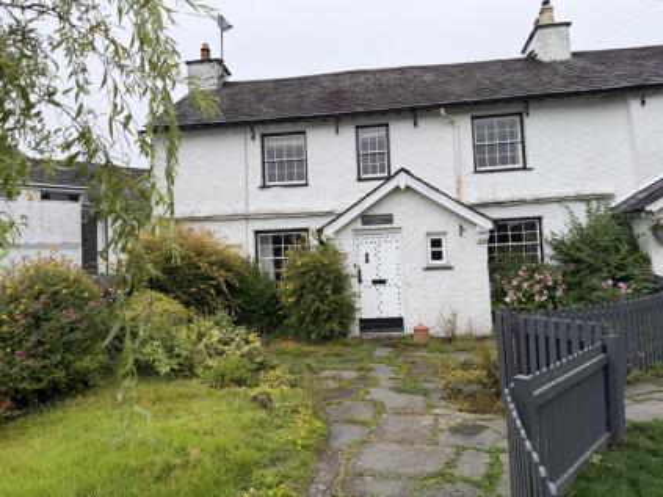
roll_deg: +2.8
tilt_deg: +3.2
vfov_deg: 56.8
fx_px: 460
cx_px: 332
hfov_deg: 71.6
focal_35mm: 24
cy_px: 248
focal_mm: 6.76
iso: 80
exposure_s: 1/772
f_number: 1.78
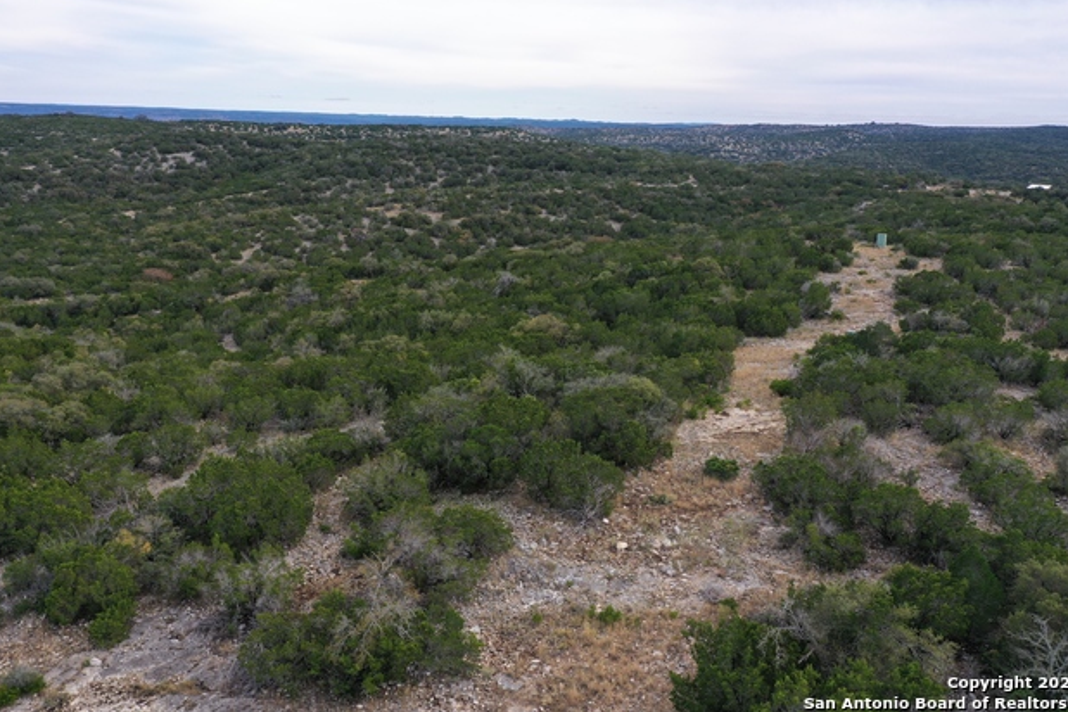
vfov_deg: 45.0
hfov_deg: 63.7
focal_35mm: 29
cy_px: 345
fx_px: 860
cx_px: 532
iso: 100
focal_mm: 10.26
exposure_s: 1/240
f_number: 5
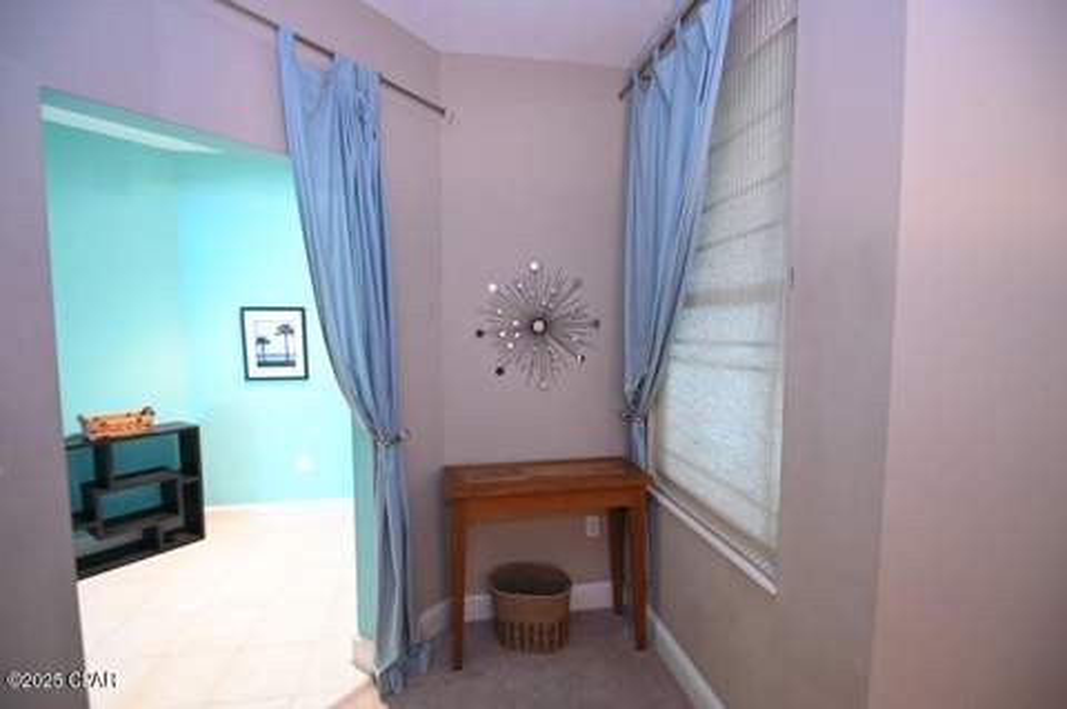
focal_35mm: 15
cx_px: 534
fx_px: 444
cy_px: 354
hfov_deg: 100.4
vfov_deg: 77.2
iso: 3200
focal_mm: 10
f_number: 3.5
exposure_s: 1/60
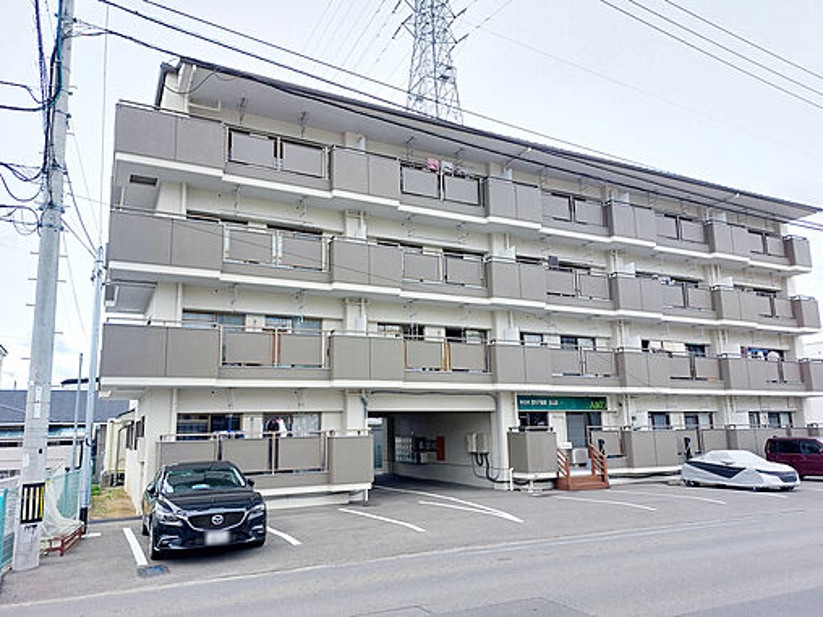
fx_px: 571
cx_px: 412
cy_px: 308
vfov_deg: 56.8
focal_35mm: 24
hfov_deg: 71.6
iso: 25
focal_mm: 5.23
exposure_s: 1/374
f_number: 1.8
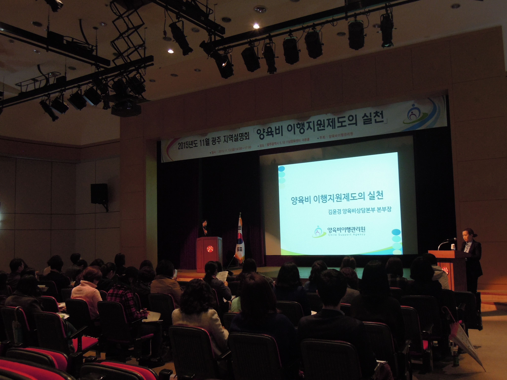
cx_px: 254
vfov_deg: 40.7
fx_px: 513
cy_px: 190
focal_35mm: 35
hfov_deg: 52.6
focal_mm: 6.3
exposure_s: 1/20
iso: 400
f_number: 3.2
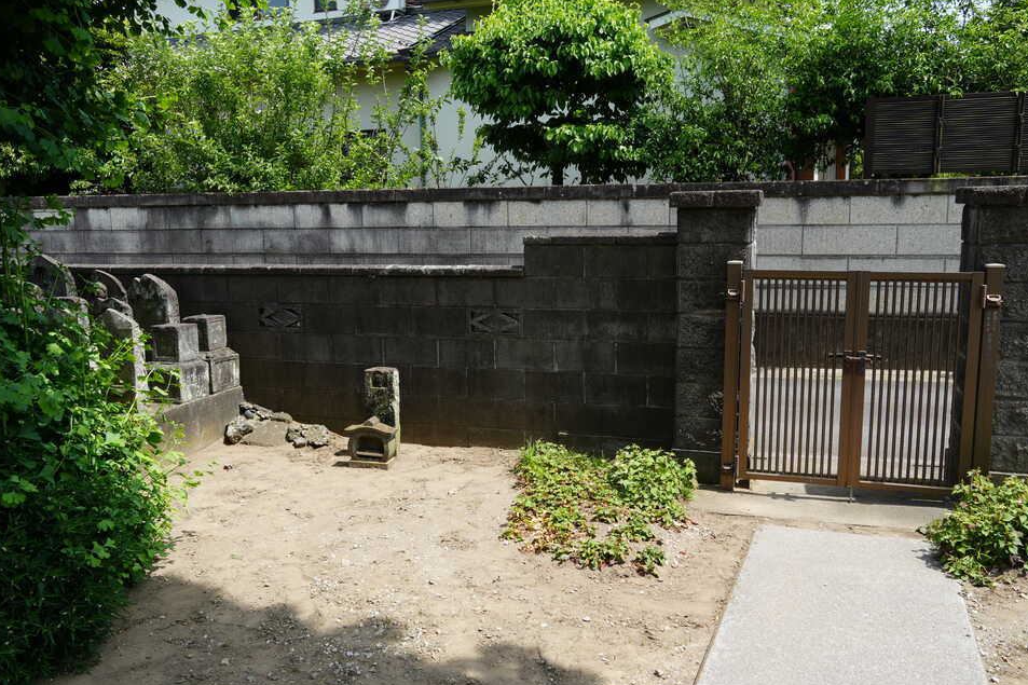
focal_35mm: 29
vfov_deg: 44.9
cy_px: 340
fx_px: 828
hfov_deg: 63.7
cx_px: 525
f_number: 8
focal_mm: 18
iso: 100
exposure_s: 1/125
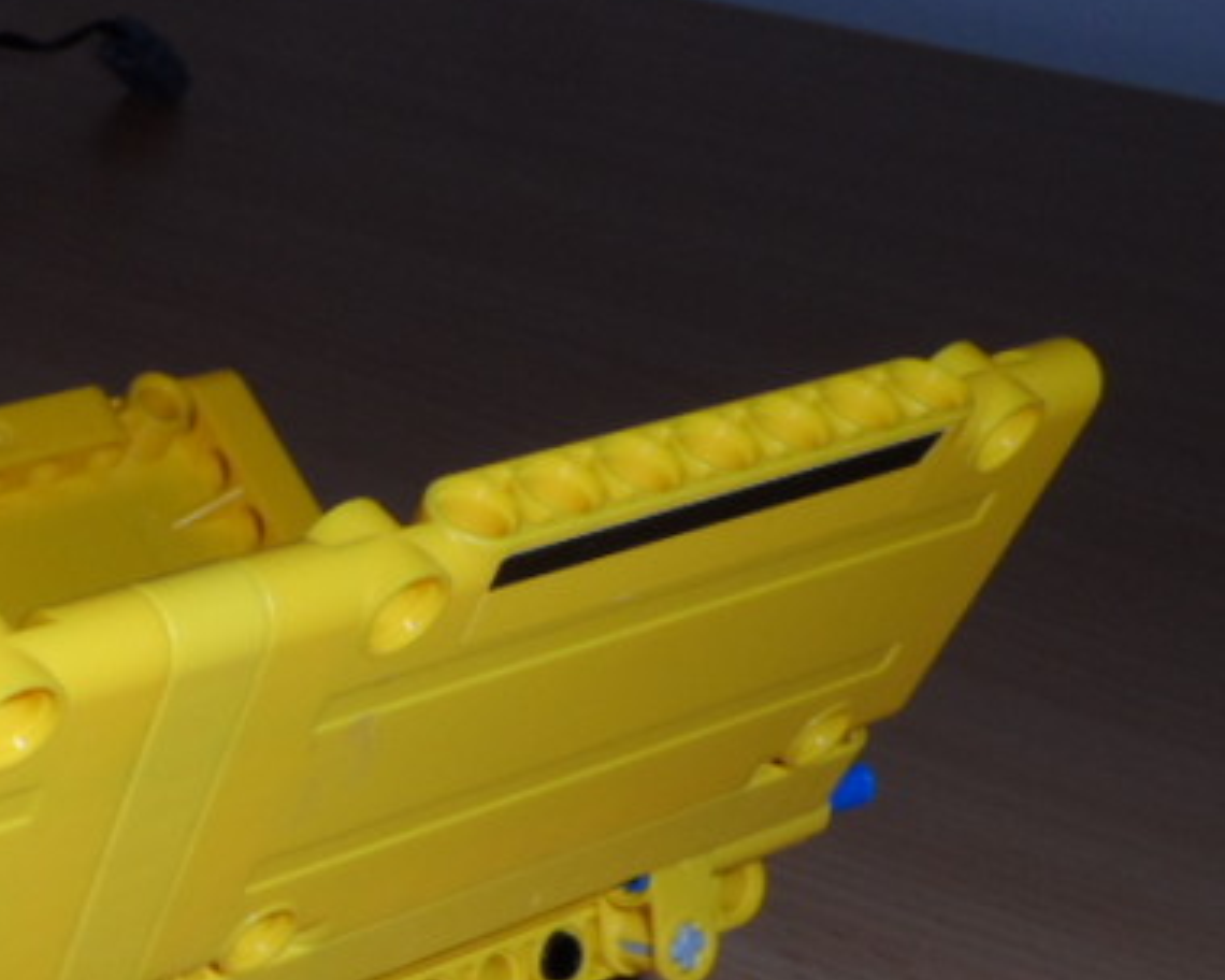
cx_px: -161
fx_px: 2683
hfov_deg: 23.9
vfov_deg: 19.9
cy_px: 1040
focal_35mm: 74
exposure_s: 1/15
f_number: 6.8
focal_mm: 5.3
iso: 100
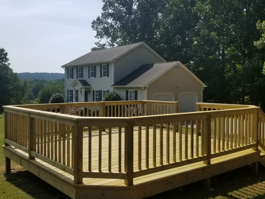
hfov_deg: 67.3
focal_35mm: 26
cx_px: 132
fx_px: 199
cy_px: 100
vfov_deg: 53.1
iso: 890
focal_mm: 5.7
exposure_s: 1/61
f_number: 1.6
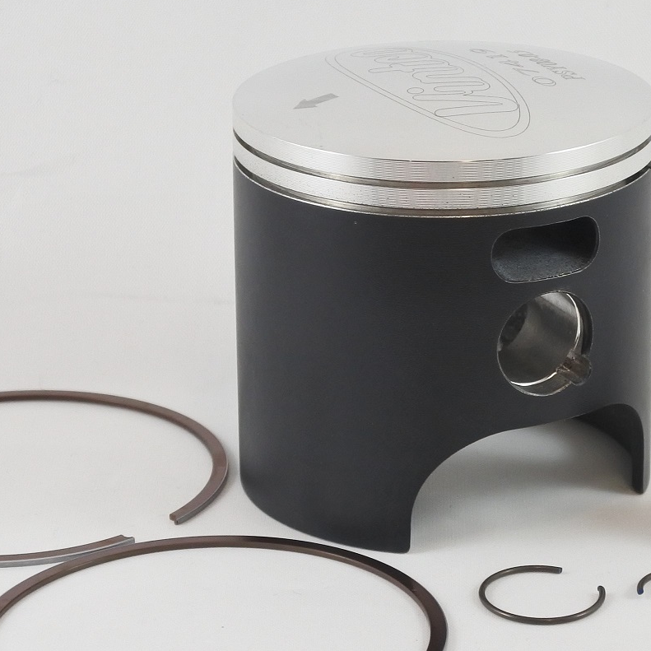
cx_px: 439
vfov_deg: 16.7
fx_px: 2213
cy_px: 323
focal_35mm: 104
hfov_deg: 16.7
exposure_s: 1/125
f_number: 4.5
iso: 400
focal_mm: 18
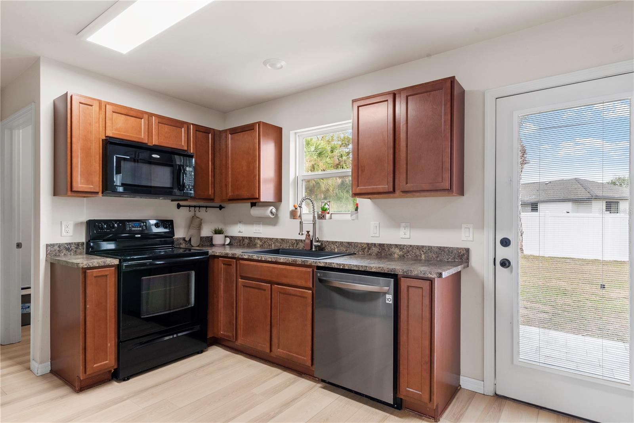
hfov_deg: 86.9
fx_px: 335
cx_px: 317
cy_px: 212
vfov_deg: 64.6
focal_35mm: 19
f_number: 10
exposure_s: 1/8
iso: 100
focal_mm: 19
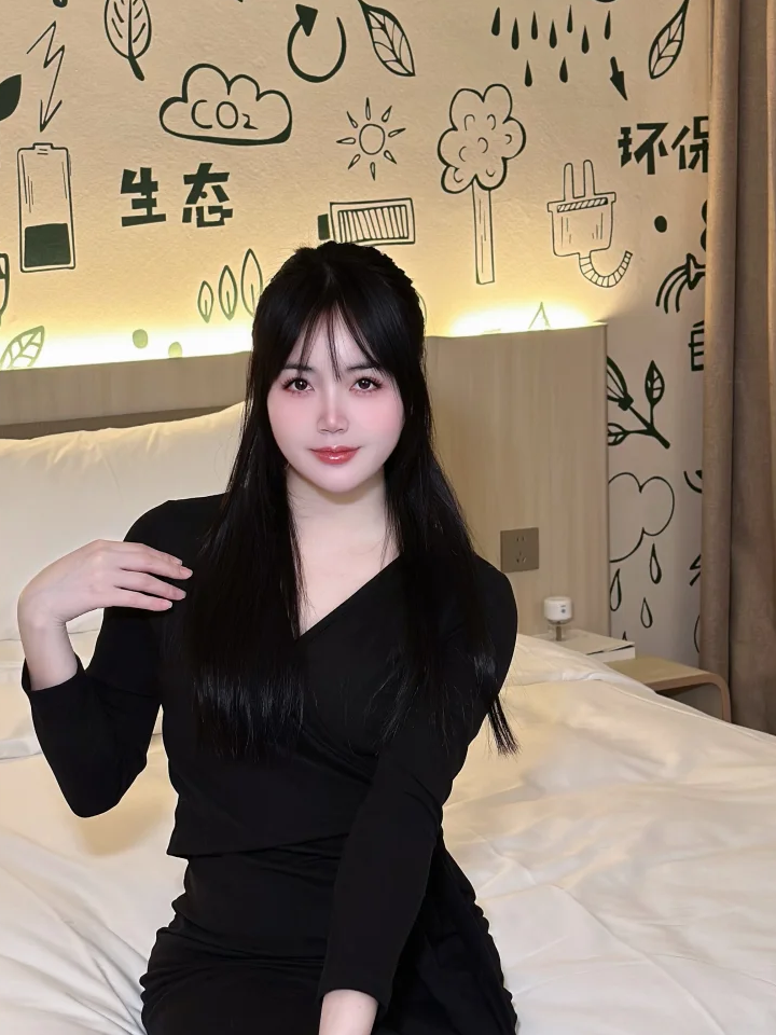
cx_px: 290
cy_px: 496
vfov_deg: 27.0
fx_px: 2152
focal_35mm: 72
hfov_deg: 20.4
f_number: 1.78
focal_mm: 6.86
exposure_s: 1/100
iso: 125
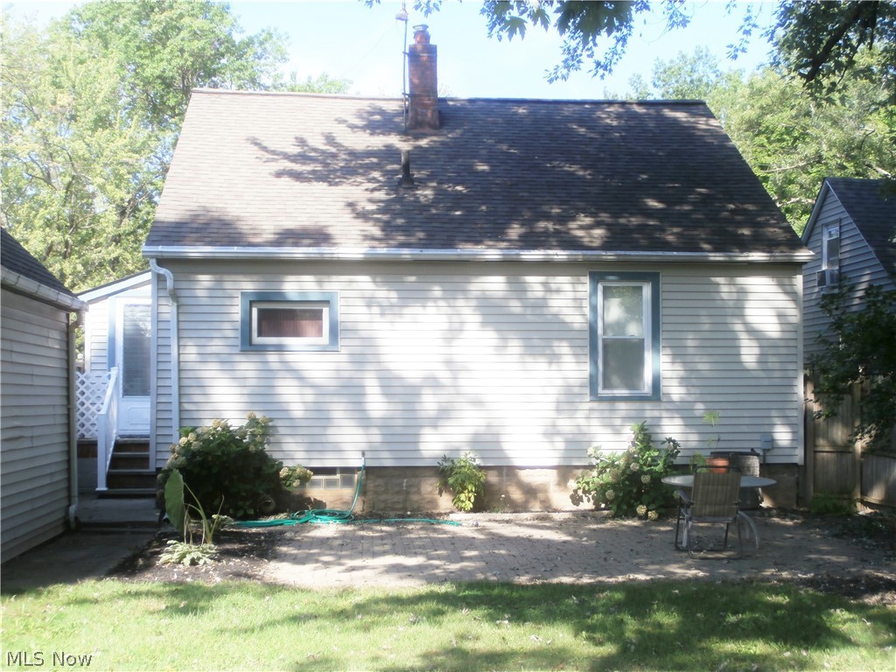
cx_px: 448
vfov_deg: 30.9
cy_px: 336
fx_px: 1217
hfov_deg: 40.4
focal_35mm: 47
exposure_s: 1/250
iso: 100
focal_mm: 8.29
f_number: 4.2
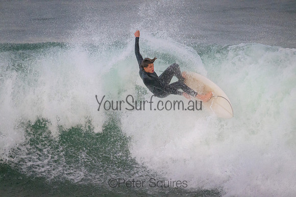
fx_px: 6579
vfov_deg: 1.7
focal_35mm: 800
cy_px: 98
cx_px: 148
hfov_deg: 2.6
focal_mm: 800
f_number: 11
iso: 10000
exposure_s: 1/1250
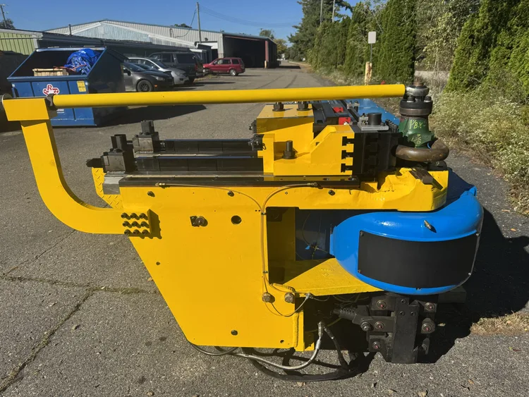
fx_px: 367
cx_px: 264
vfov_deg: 56.8
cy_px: 198
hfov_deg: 71.6
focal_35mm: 24
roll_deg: +2.0
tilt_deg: -20.4
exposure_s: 1/6410
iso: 80
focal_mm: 6.76
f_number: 1.78
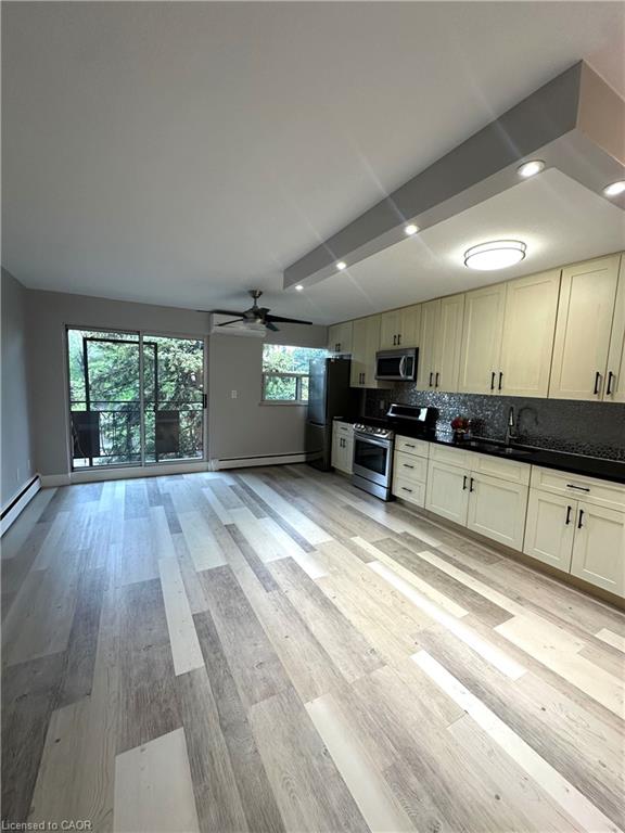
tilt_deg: -6.3
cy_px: 416
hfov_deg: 85.7
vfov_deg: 102.1
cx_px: 312
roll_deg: -3.0
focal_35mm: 14
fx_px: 337
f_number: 2.2
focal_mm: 2.22
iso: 160
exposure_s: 1/120
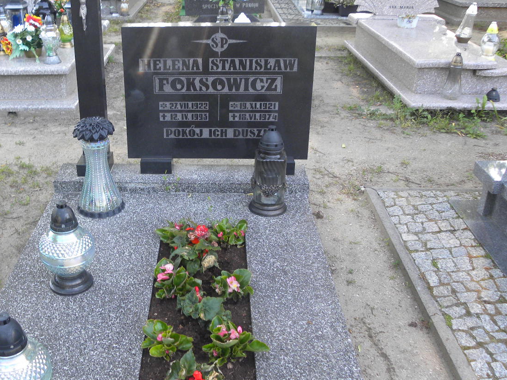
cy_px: 169
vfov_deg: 37.7
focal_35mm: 38
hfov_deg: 48.1
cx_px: 166
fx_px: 557
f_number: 2.8
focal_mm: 4.6
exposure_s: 1/82
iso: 114
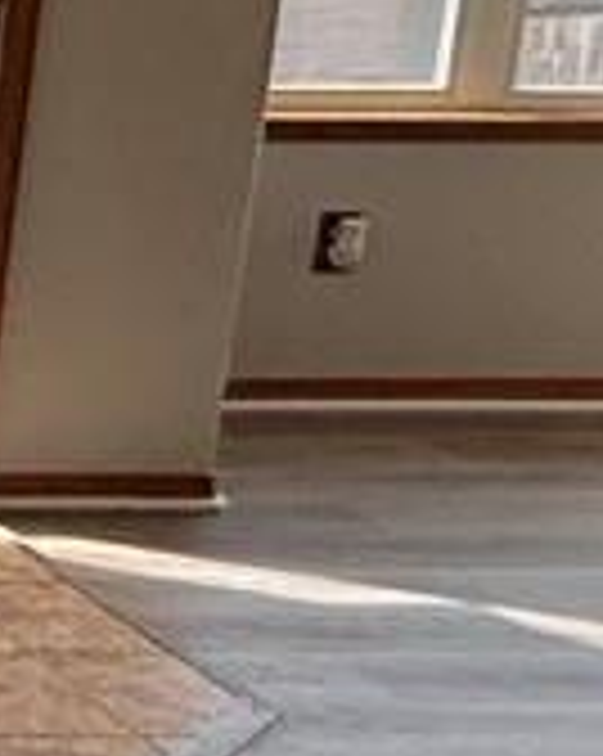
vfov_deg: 16.8
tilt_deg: -12.7
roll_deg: -0.4
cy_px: 252
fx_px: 2548
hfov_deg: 10.0
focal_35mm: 114
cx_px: -1206
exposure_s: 1/198
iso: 64
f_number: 2.2
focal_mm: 2.22
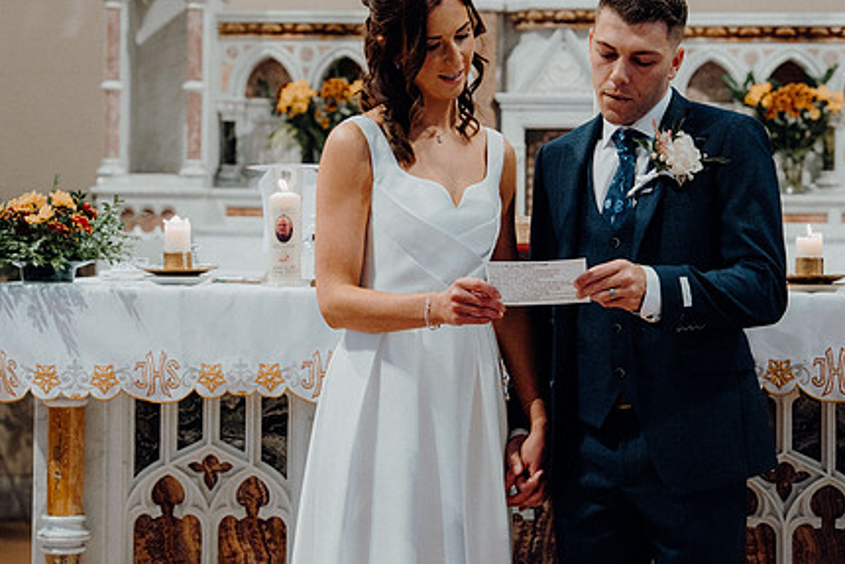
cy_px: 227
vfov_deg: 16.1
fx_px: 1996
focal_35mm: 85
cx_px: 525
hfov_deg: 23.8
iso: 2500
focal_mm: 63
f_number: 3.5
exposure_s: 1/160
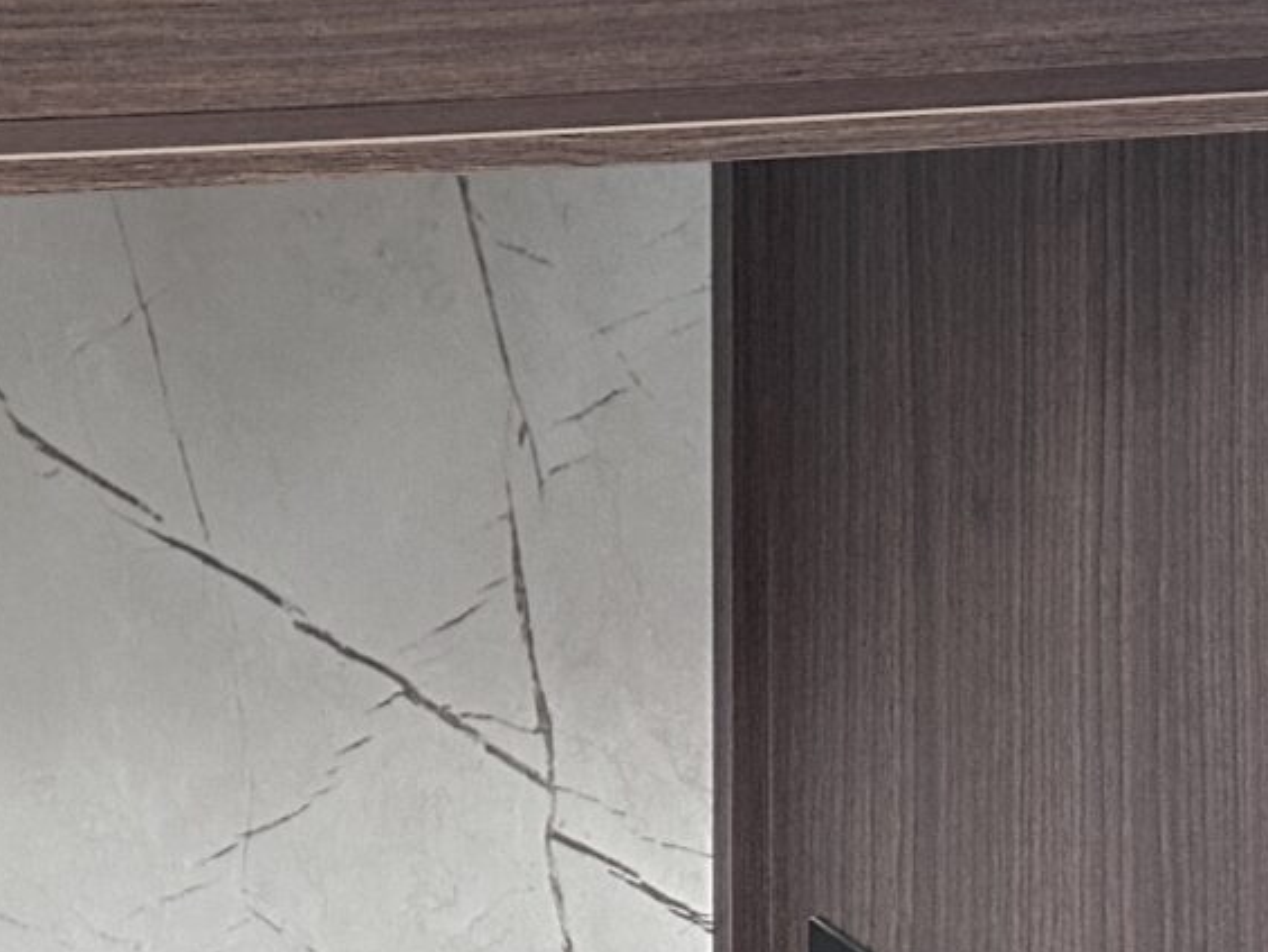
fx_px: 3188
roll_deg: -1.2
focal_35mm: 87
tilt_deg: +4.0
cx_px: -803
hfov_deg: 18.9
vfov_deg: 15.2
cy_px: -638
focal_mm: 6.86
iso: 250
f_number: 1.78
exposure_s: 1/67
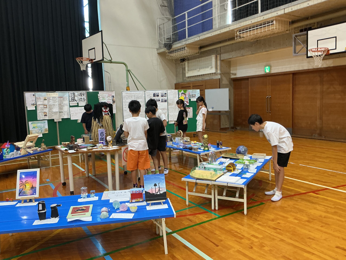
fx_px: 290
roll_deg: +4.6
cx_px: 173
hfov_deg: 61.7
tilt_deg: -7.8
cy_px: 130
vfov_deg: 48.2
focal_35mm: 29
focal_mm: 3
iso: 125
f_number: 1.8
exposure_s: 1/60
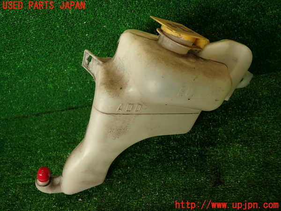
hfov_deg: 69.4
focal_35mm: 25
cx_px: 140
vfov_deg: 54.9
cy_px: 106
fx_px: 203
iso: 100
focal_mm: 4.5
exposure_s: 1/60
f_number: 2
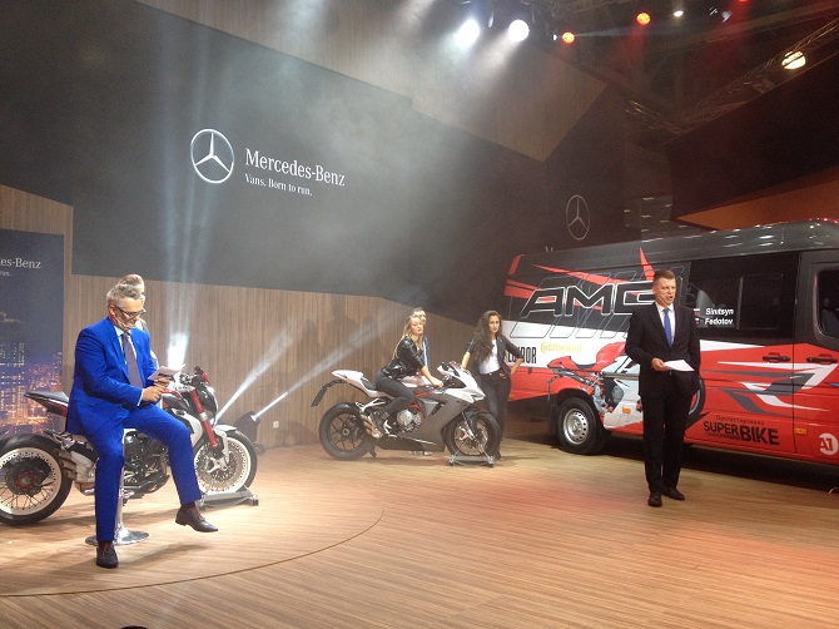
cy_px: 314
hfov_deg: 52.6
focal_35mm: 35
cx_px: 420
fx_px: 848
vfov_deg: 40.7
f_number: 2.4
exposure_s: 1/120
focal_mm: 4.28
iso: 80
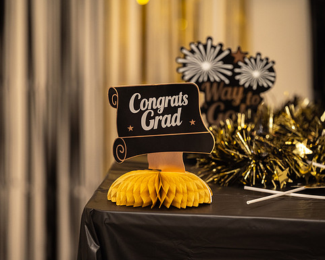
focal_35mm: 227
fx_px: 2184
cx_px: 157
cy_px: 130
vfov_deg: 6.8
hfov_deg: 8.5
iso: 800
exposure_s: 1/160
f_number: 3.5
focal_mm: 200
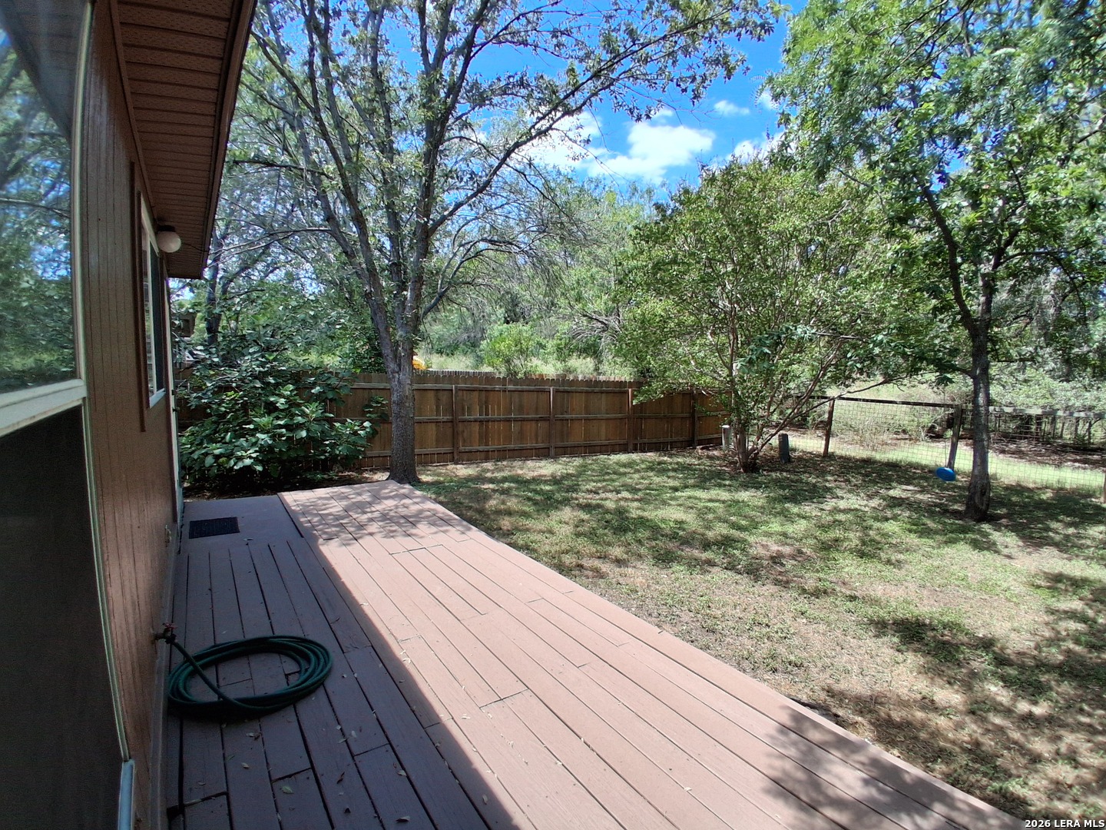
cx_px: 553
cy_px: 415
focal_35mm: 17
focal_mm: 1.4
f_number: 2.2
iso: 50
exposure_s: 1/626
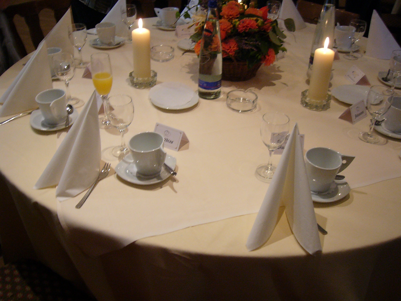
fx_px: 405
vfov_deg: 40.7
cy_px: 150
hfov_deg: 52.6
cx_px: 200
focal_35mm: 35
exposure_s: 1/13
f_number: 2.8
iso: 200
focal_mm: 5.8
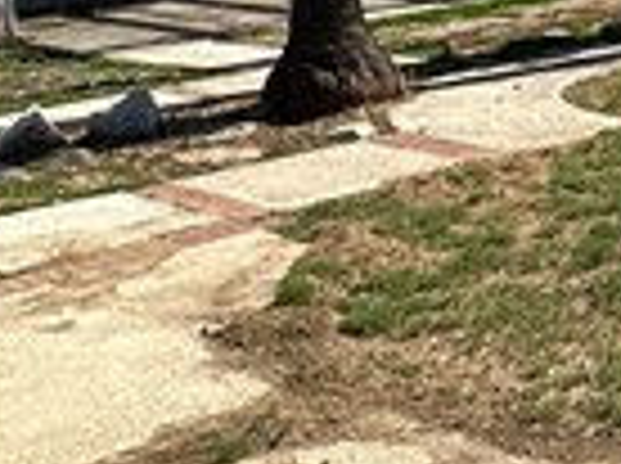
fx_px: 1862
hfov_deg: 18.5
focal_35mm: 104
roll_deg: +2.6
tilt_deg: +2.1
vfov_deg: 13.1
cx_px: 616
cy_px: -306
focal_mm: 2.22
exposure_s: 1/2304
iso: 50
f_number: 2.2
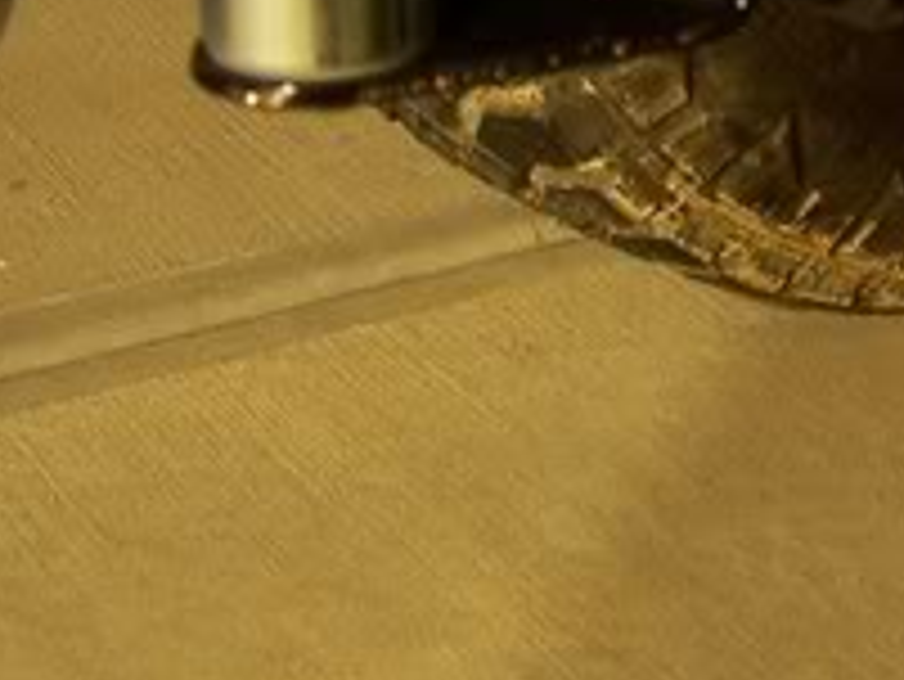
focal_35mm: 143
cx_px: 1048
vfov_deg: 10.0
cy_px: -378
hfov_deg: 13.5
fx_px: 3737
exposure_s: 4
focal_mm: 6.2
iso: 80
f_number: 2.8
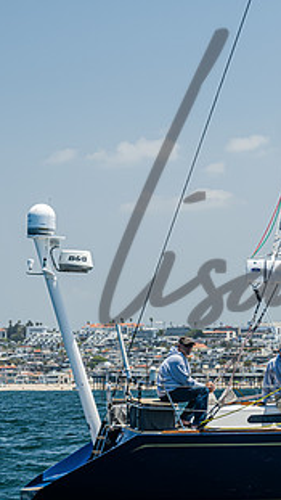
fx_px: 2688
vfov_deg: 10.6
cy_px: 226
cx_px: 408
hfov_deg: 5.9
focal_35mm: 203
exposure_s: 1/320
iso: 320
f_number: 6.3
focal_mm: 91
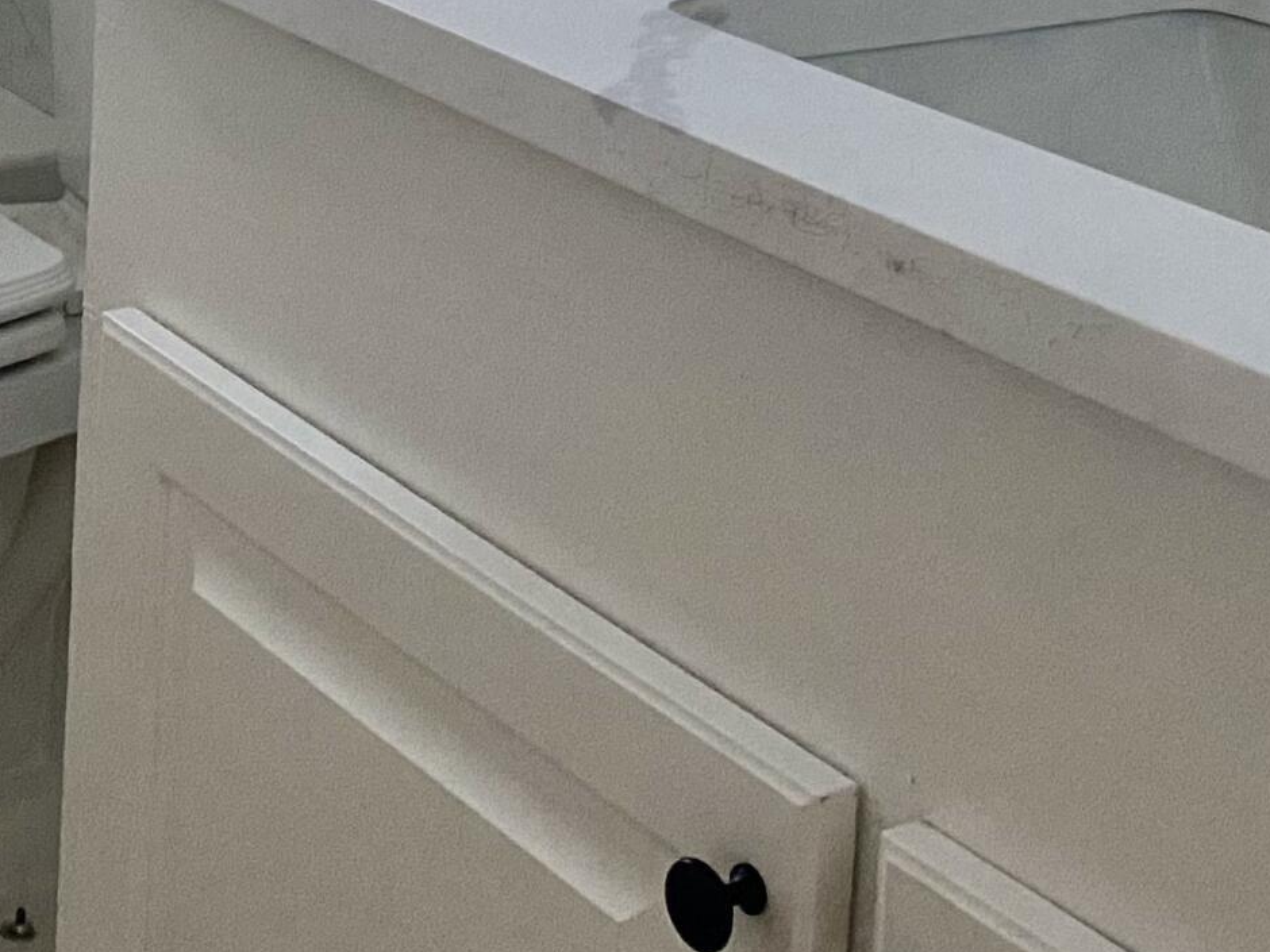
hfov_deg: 23.1
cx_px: 180
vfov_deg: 16.2
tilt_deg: -5.8
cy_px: -494
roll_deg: -3.0
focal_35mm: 83
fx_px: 3045
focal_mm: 4.25
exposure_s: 1/60
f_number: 1.8
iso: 400
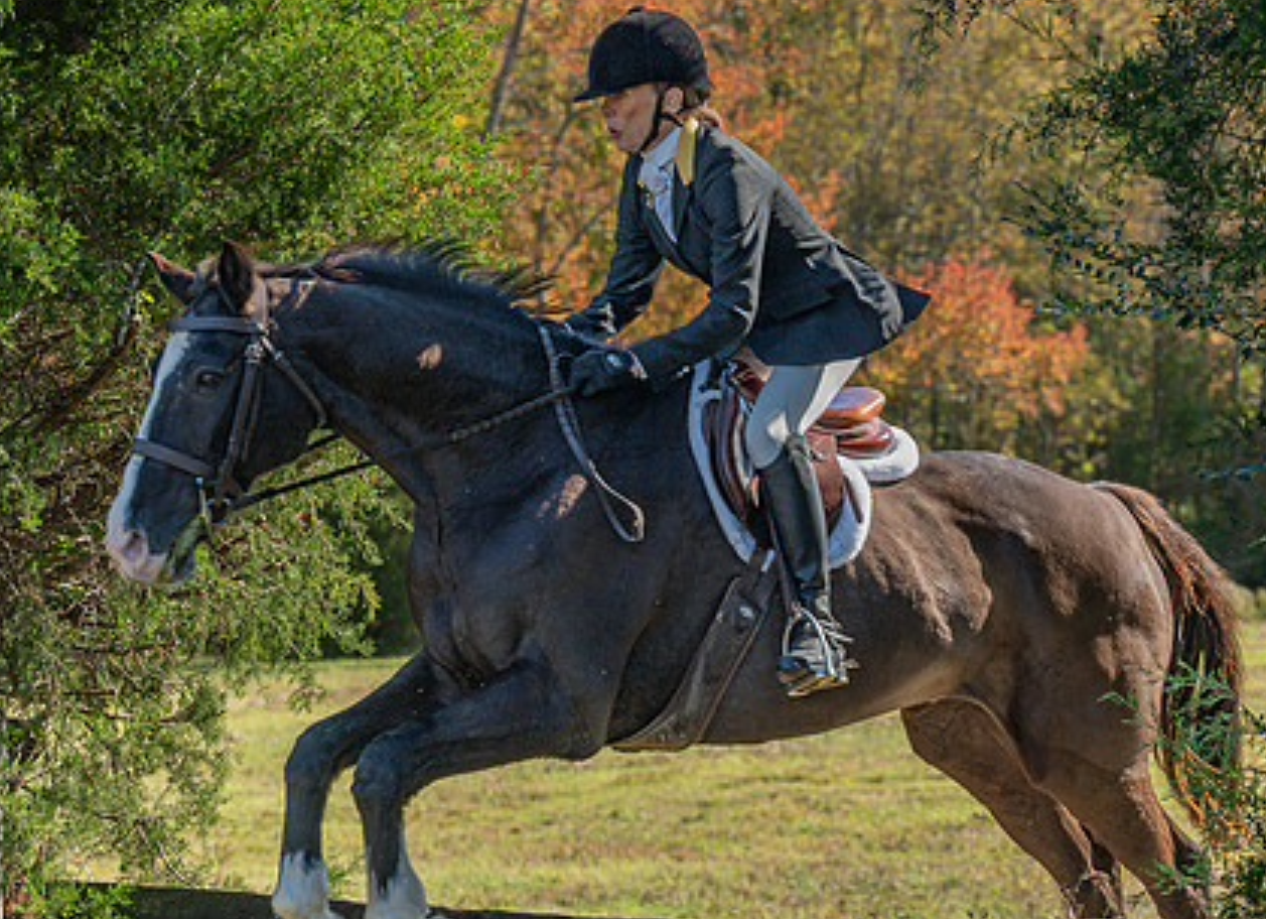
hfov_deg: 17.4
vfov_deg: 12.7
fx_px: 4121
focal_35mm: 114
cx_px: 500
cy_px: 465
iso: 500
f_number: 4
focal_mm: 70
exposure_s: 1/640
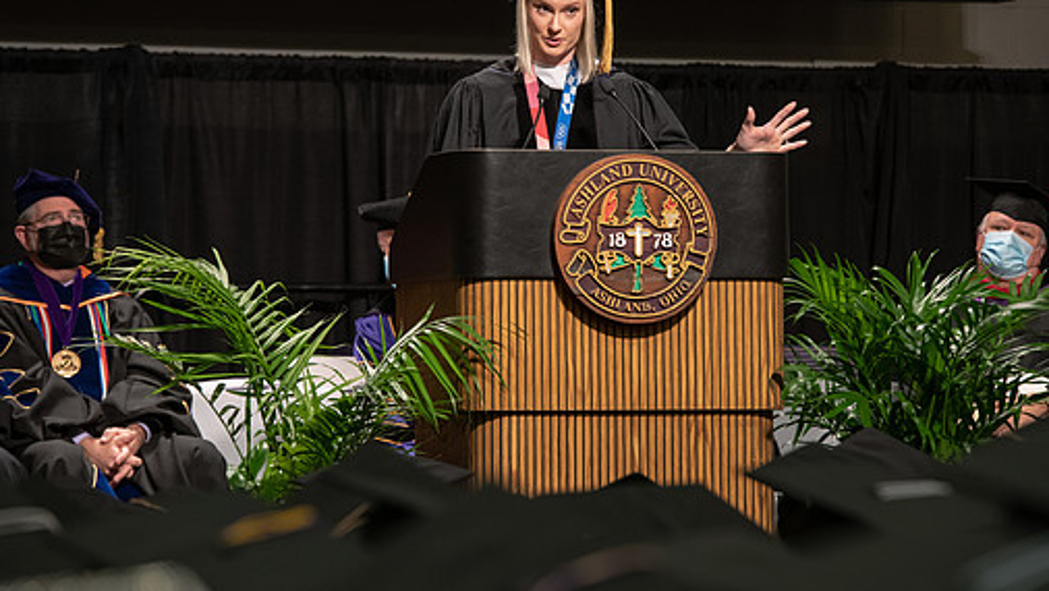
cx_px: 529
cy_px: 237
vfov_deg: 5.8
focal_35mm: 210
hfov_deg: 10.3
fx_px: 5843
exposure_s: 1/200
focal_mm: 175
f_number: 5
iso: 1000
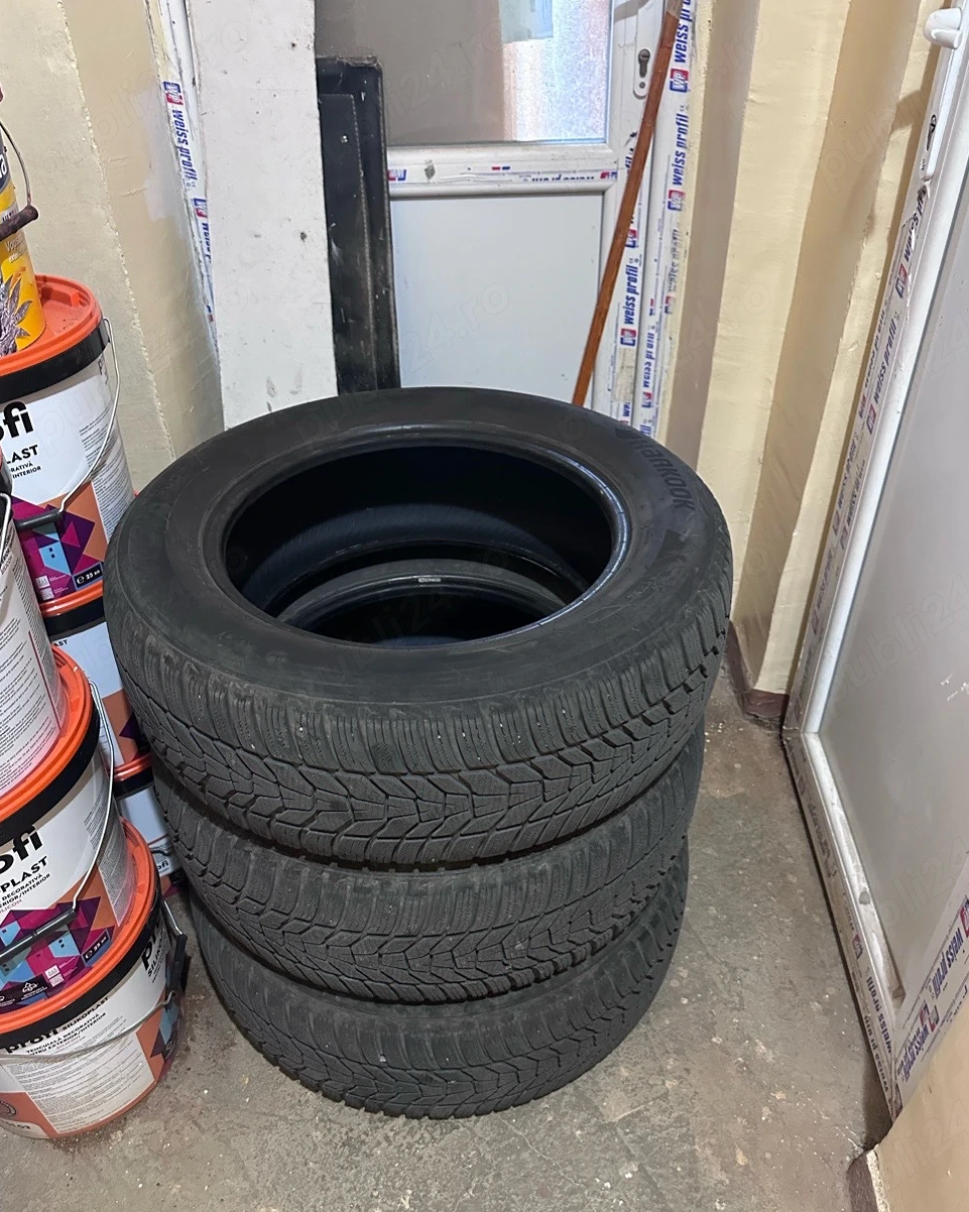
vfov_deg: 65.9
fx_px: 932
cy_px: 665
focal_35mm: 26
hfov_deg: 54.9
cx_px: 468
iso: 800
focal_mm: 6.86
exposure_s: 1/50
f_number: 1.78
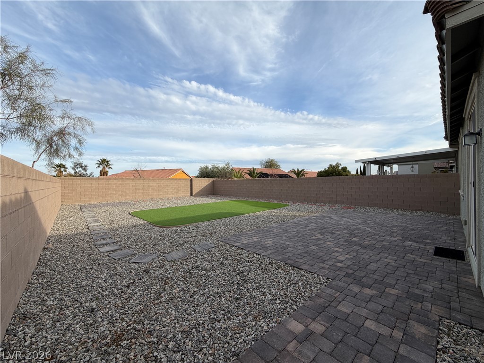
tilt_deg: +0.2
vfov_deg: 85.7
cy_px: 182
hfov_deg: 102.1
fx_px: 196
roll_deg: +0.8
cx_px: 242
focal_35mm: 14
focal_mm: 2.22
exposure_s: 1/770
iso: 25
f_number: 2.2
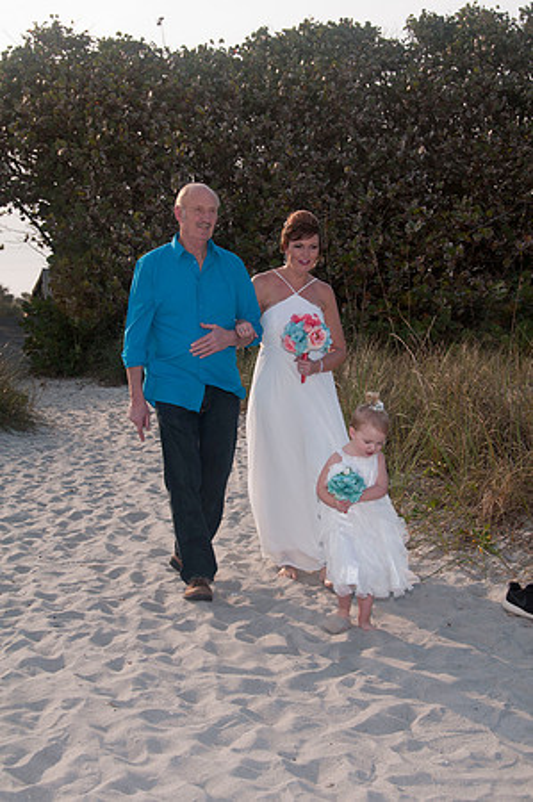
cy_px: 401
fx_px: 1335
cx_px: 266
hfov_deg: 22.6
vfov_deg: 33.4
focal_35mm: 60
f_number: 9
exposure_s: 1/250
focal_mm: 40
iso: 100
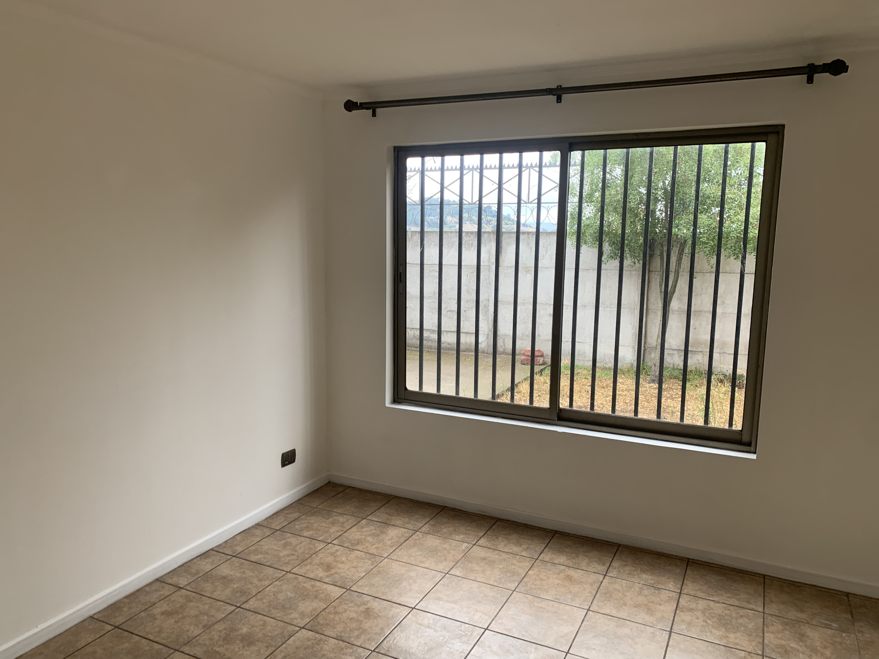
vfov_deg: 53.1
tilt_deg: -9.9
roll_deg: -0.6
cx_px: 440
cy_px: 330
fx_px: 660
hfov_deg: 67.3
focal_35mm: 26
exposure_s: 1/121
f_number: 1.8
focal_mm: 4.25
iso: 50
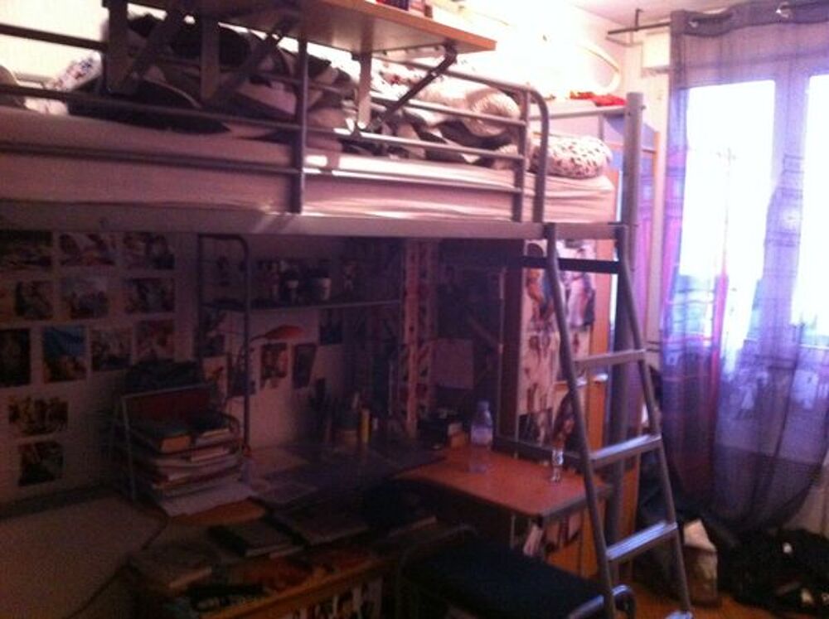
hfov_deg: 52.7
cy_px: 310
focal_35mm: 35
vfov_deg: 40.6
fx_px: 837
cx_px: 414
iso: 1000
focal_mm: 3.85
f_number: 2.8
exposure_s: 1/15
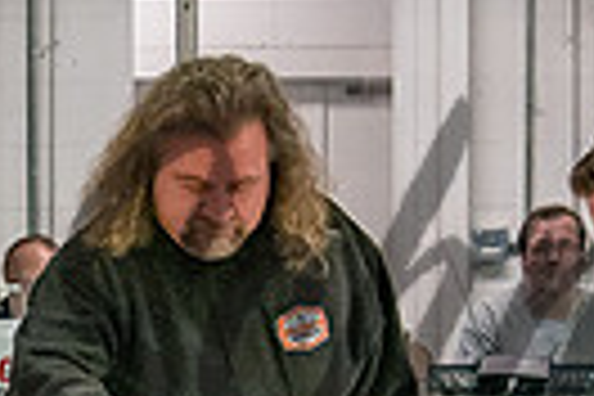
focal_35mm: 208
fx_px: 3432
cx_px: 107
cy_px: 560
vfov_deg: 6.5
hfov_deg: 9.9
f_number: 5
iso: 640
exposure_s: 1/250
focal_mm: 28
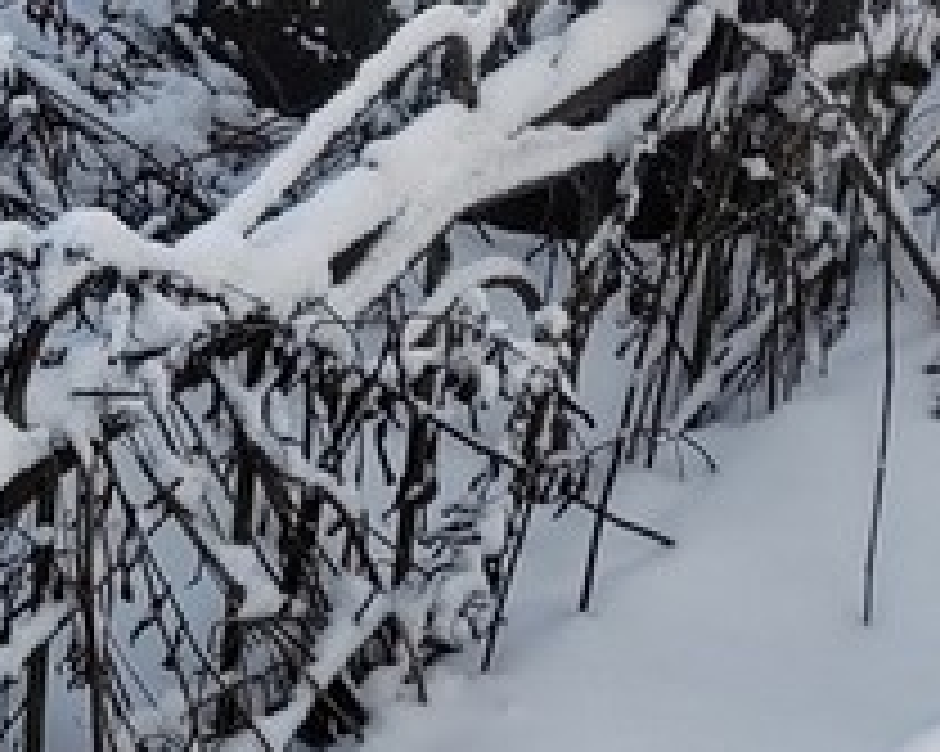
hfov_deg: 13.4
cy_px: 72
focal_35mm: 129
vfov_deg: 11.9
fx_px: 3587
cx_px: -751
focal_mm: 5.52
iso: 120
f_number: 1.9
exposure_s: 1/289
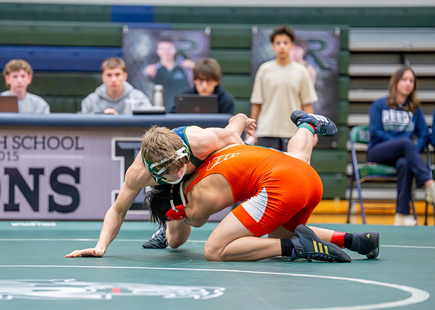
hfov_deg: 12.6
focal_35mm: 160
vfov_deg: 9.0
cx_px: 174
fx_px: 1974
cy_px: 155
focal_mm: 132
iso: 6400
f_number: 2.8
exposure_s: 1/1000
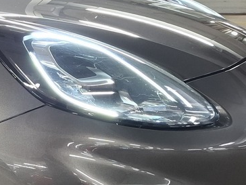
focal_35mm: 91
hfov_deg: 17.8
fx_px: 647
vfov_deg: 16.2
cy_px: 140
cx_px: -180
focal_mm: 5.54
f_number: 1.8
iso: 250
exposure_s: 1/50
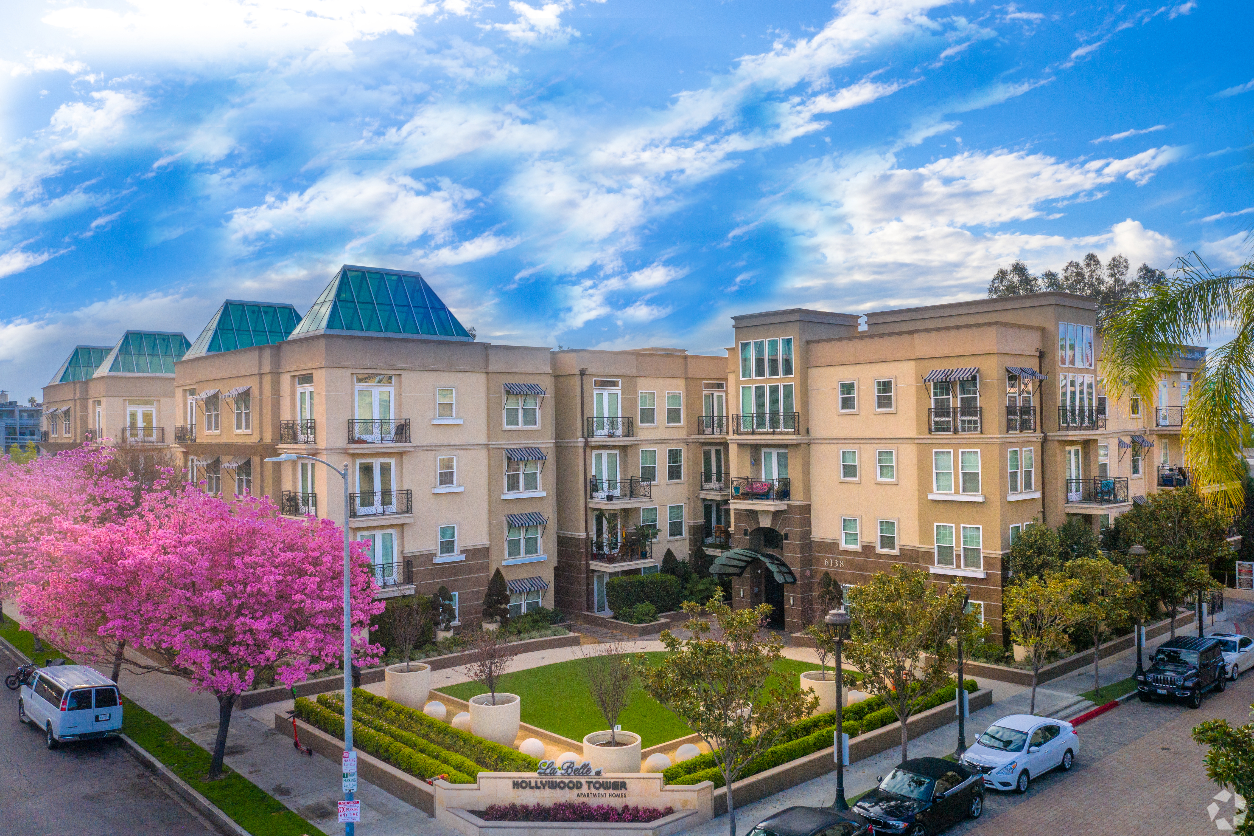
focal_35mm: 28
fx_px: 975
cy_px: 418
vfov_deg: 46.4
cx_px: 627
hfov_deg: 65.5
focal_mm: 10.26
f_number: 6.3
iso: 100
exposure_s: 1/500
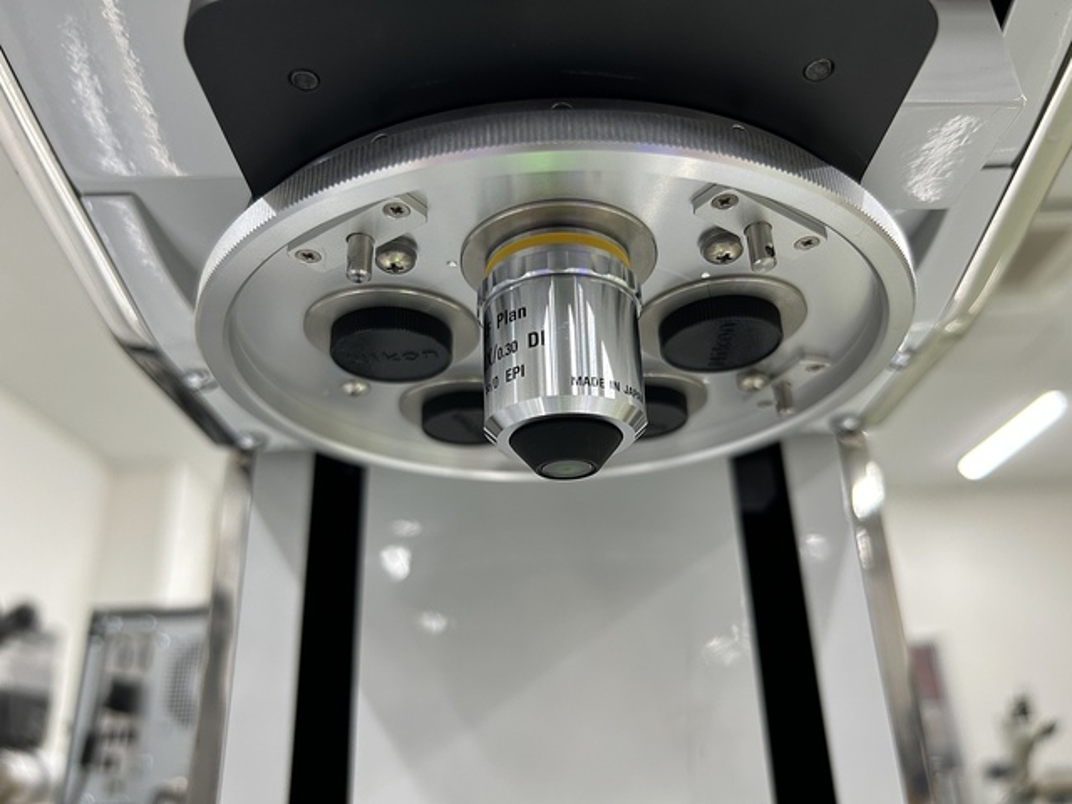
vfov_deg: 53.1
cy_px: 402
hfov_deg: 67.3
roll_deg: +2.2
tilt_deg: +23.3
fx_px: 805
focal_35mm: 26
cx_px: 536
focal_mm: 5.7
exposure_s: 1/100
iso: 80
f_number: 1.5
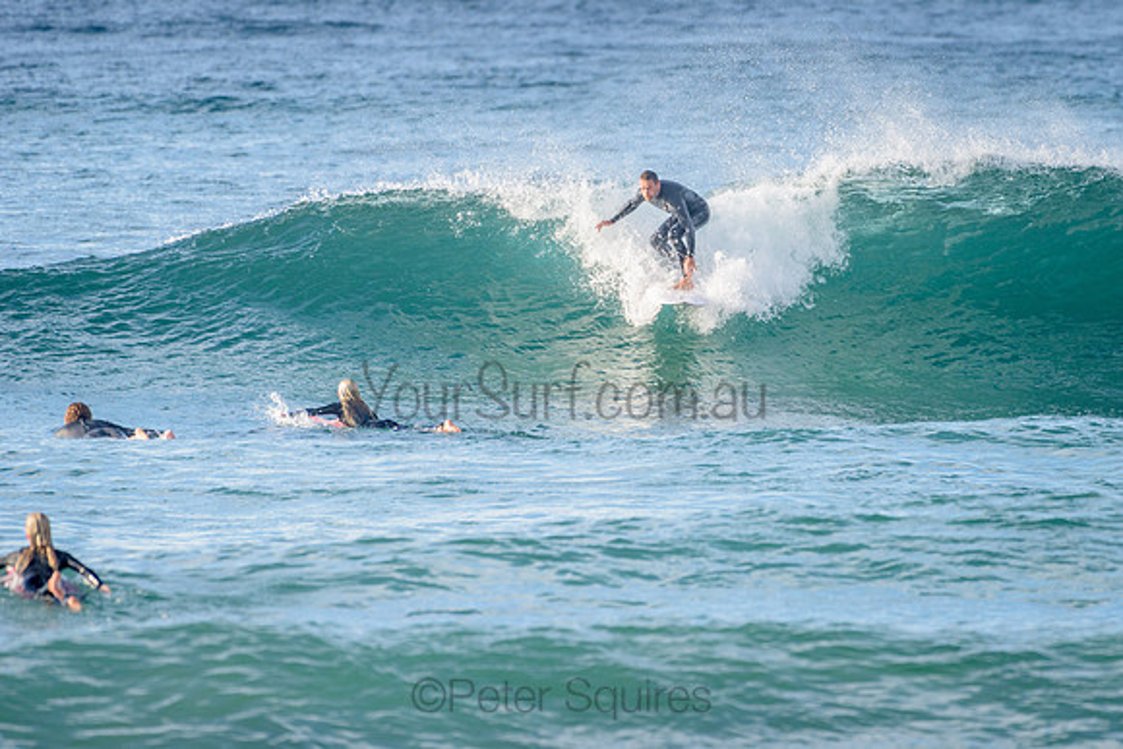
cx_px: 688
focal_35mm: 613
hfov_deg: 3.4
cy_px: 306
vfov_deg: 2.2
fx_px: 19124
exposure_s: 1/1250
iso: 400
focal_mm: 500
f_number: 5.6
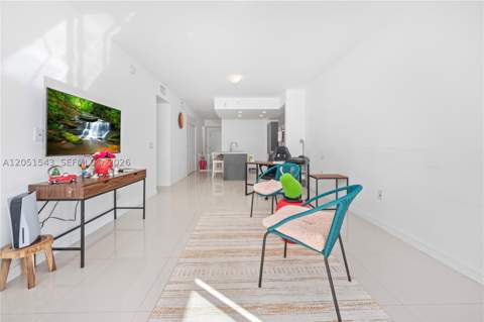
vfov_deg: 81.1
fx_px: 188
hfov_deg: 104.3
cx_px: 242
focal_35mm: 14
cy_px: 161
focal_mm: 14
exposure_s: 1/30
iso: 320
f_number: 8
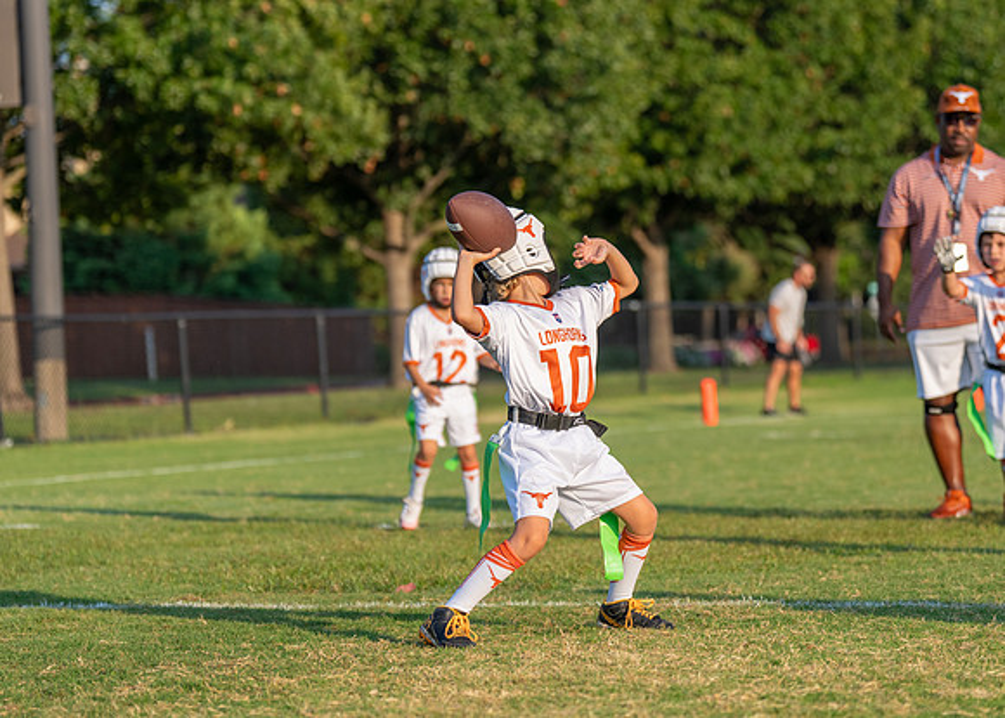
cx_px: 546
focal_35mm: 117
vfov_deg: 12.2
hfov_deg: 17.0
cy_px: 342
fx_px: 3353
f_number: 2.8
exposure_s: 1/3200
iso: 250
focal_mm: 93
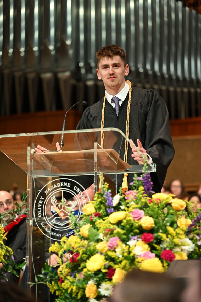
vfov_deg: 14.2
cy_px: 151
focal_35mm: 145
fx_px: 1214
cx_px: 100
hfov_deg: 9.5
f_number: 2.8
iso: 1250
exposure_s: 1/160
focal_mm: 145
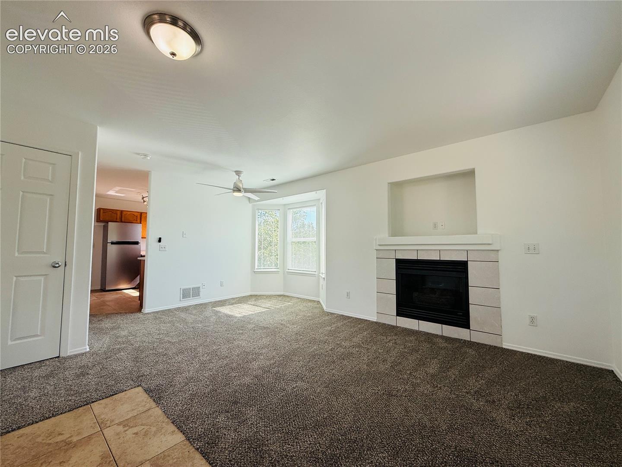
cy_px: 234
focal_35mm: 14
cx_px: 311
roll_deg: -0.4
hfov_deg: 102.1
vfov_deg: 85.7
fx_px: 252
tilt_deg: +3.5
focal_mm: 2.22
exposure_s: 1/277
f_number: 2.2
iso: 50
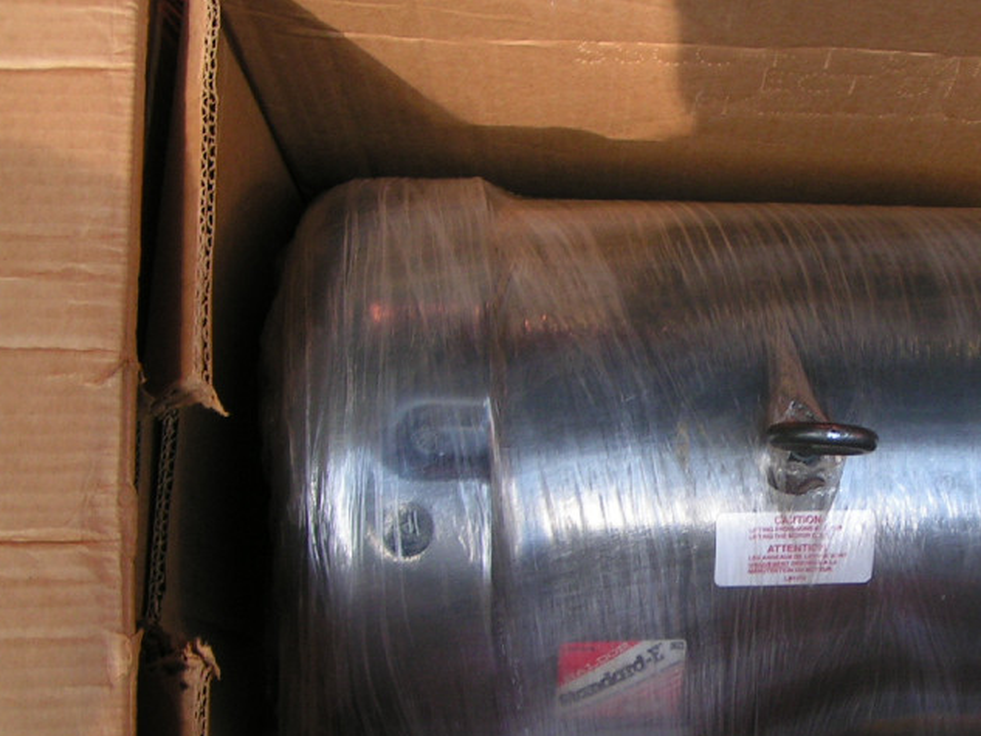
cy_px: 519
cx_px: 764
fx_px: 1701
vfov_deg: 24.2
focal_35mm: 60
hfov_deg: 31.5
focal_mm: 5.8
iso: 50
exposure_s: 1/60
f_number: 4
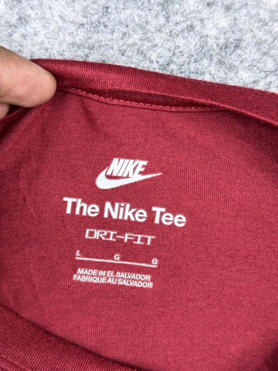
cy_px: 186
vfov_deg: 39.7
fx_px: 514
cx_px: 139
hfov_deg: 30.3
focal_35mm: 48
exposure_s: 1/50
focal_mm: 6.76
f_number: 1.78
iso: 64
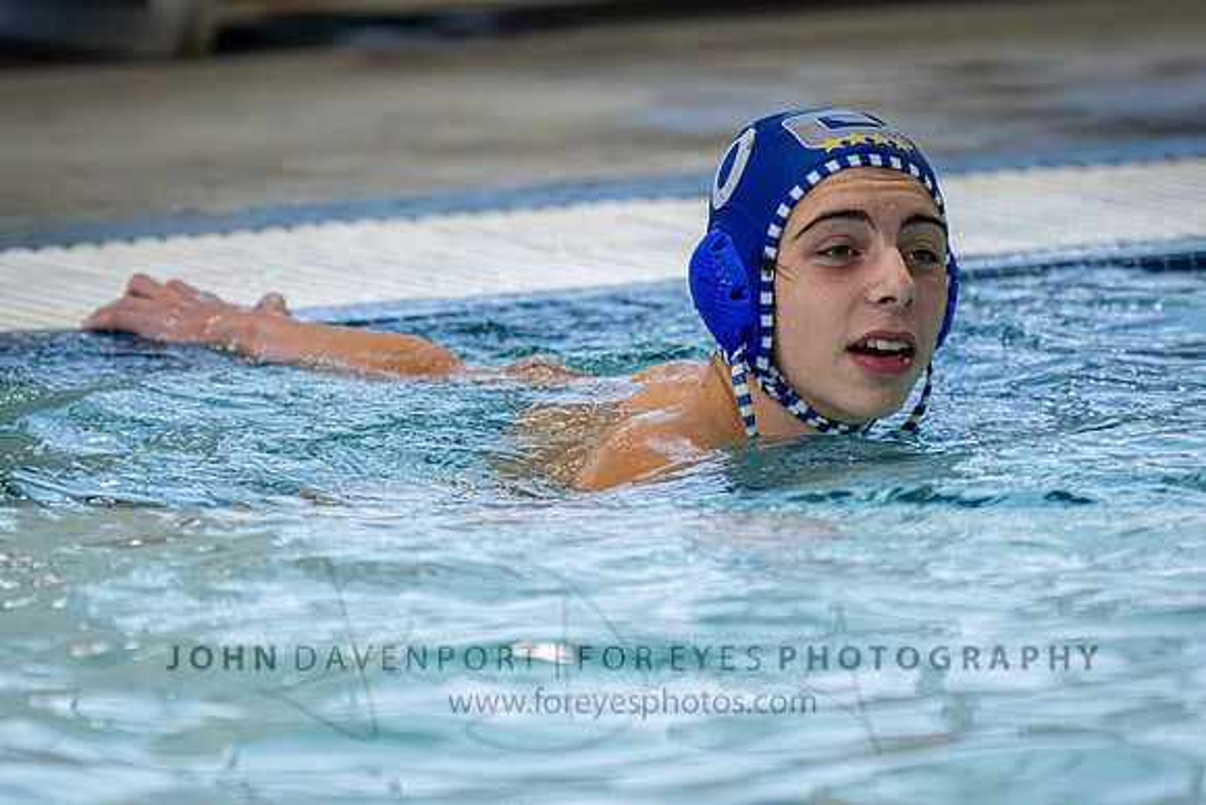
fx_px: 14594
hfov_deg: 4.7
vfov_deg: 3.2
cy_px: 329
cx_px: 751
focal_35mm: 436
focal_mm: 280
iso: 9000
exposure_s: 1/1000
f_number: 4
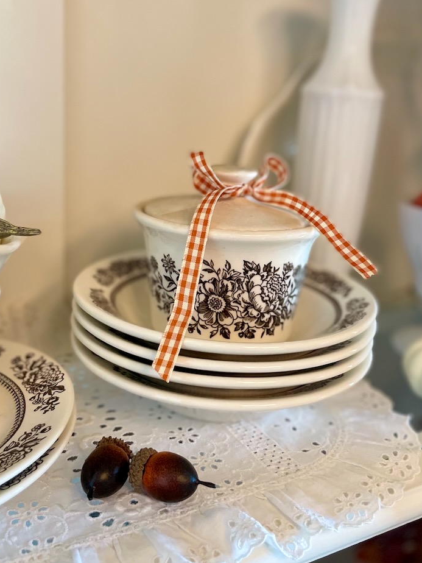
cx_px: 206
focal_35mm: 36
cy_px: 233
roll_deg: -2.4
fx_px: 585
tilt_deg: -12.8
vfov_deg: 51.1
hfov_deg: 39.7
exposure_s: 1/60
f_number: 1.6
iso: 200
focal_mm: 4.2
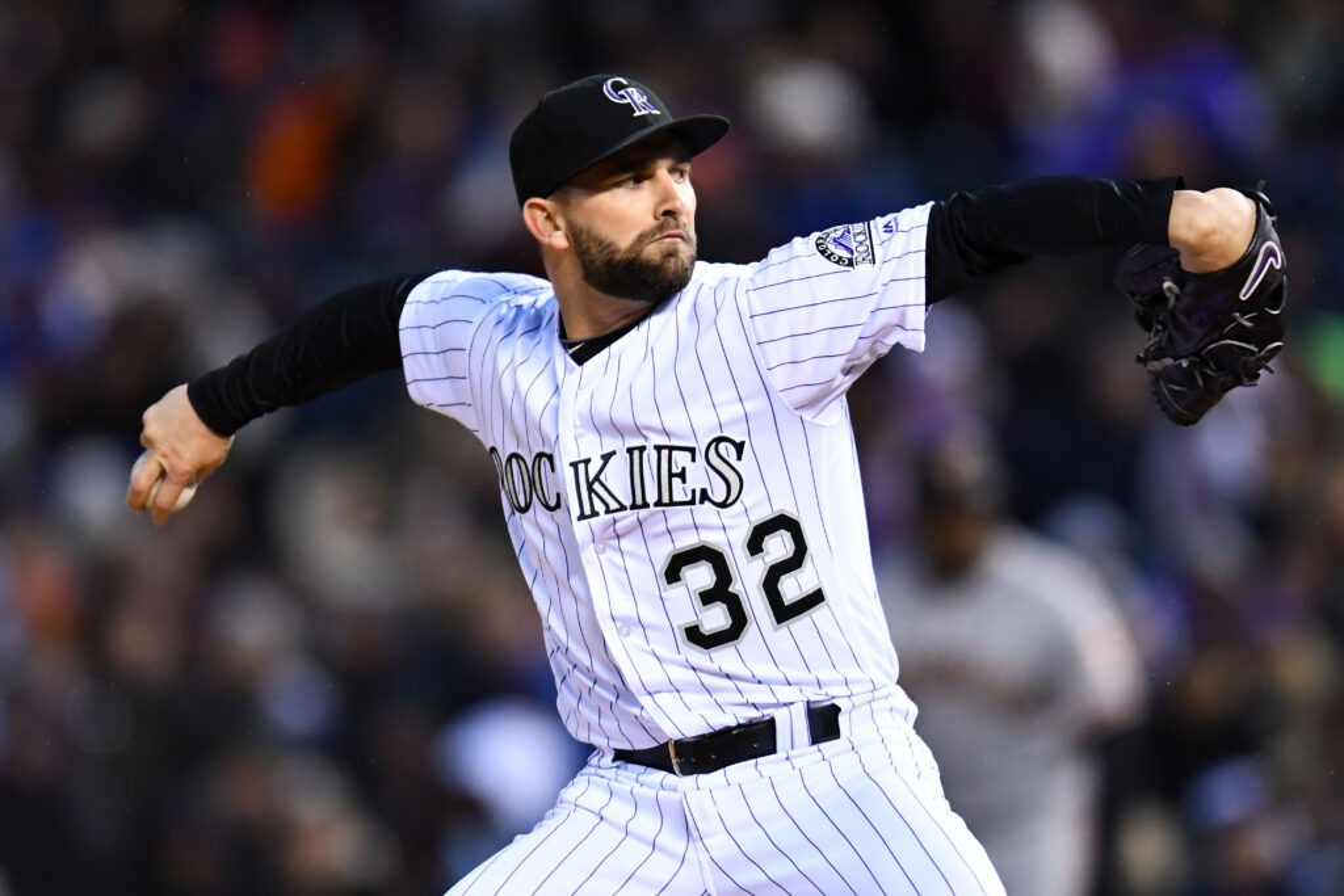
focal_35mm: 800
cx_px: 672
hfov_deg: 2.6
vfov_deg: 1.7
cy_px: 448
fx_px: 29869
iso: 2500
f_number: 2.8
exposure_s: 1/2000
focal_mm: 400
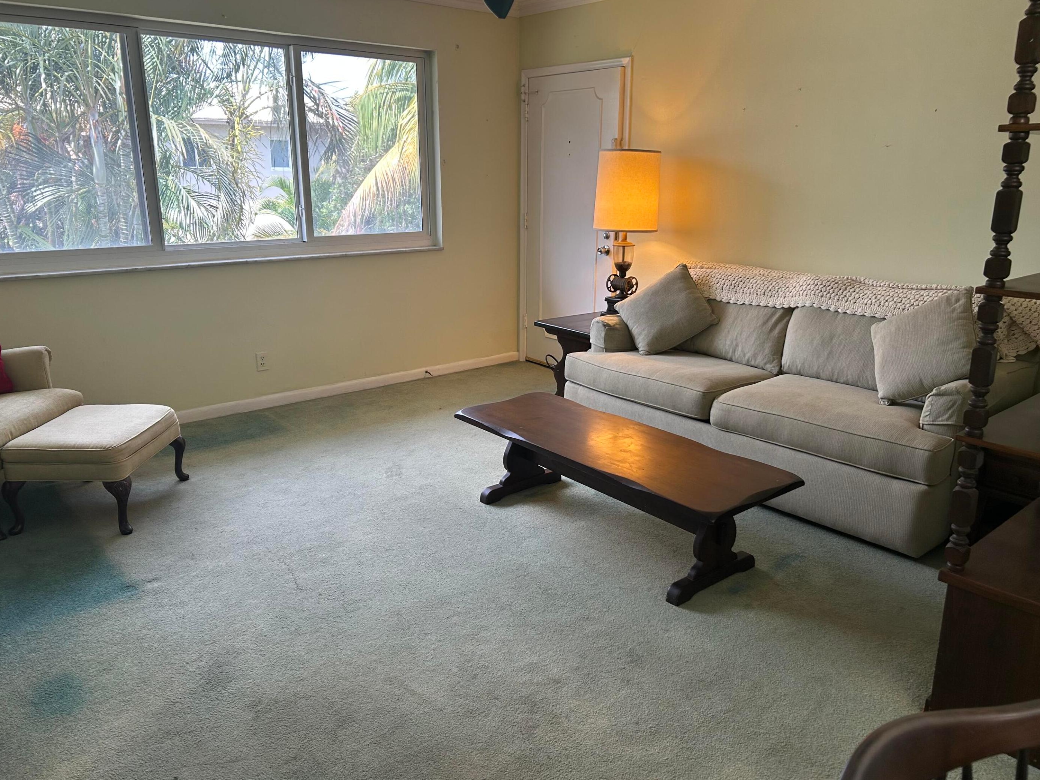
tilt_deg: -15.5
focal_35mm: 27
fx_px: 811
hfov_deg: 65.3
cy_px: 384
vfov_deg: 51.4
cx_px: 513
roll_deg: -0.4
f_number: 1.5
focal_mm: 5.7
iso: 80
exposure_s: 1/120
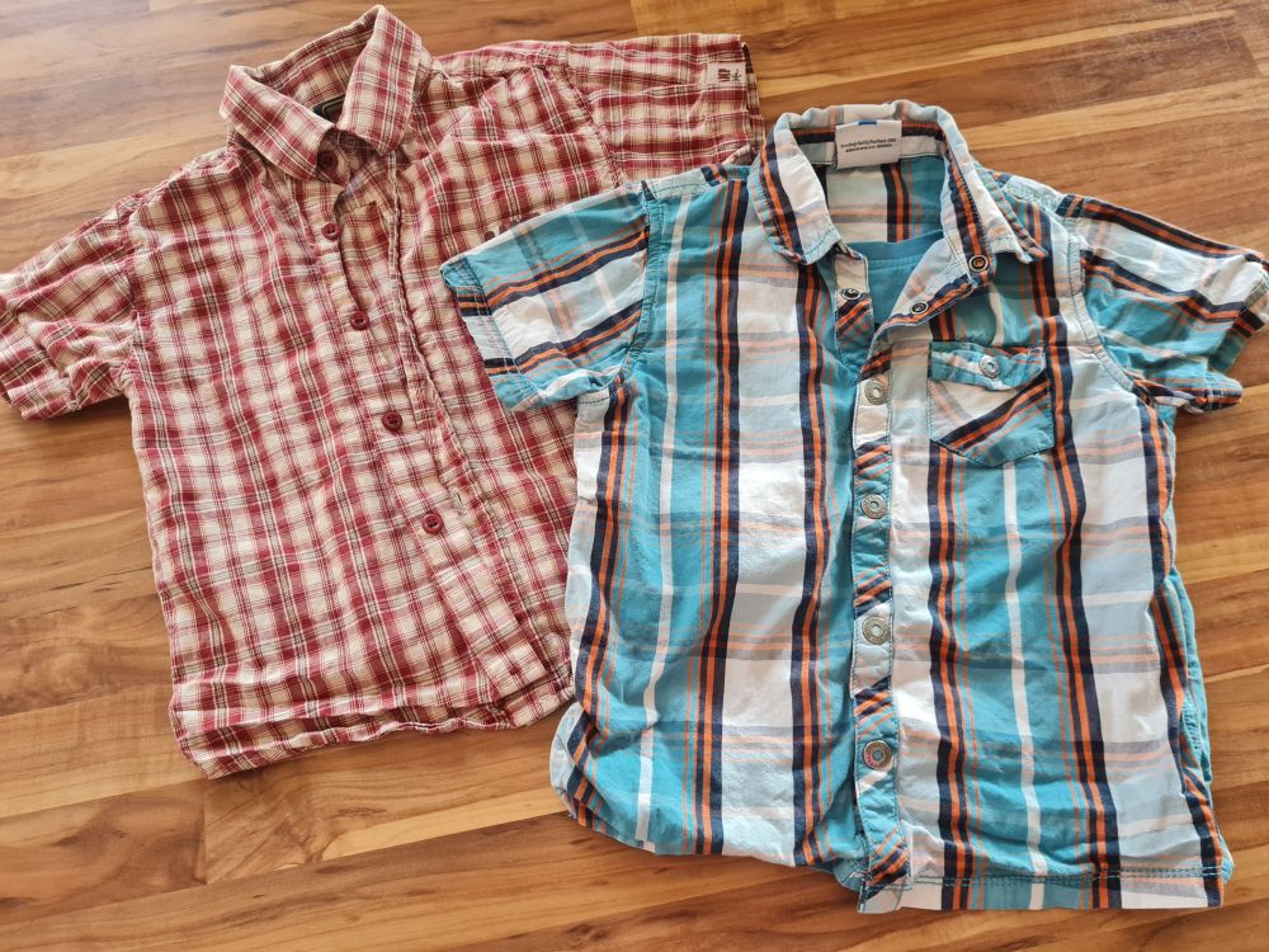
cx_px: 634
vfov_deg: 53.1
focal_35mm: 26
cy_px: 476
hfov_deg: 67.3
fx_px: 953
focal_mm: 5.4
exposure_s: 1/50
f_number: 1.8
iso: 250
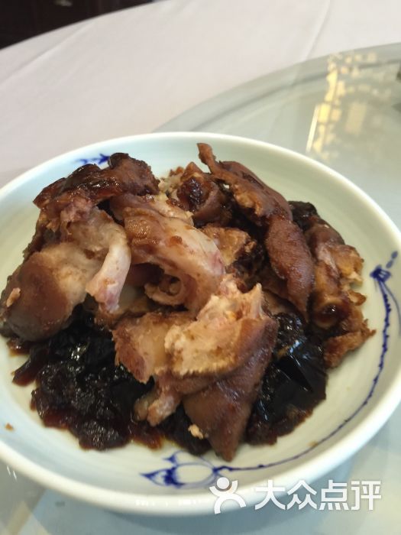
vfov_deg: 61.7
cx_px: 200
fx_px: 448
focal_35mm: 29
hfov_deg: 48.2
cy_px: 268
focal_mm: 4.15
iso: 64
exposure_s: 1/17
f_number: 2.2
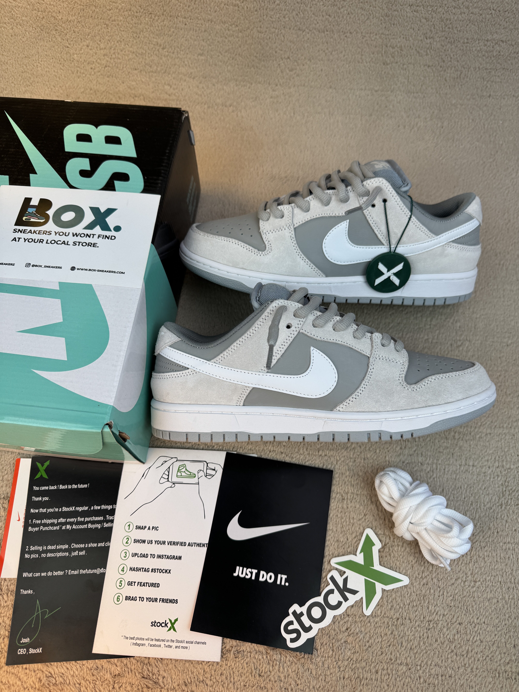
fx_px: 480
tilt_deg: -63.3
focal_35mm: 24
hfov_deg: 56.8
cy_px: 346
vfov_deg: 71.6
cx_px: 260
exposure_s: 1/1151
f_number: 1.78
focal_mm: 6.76
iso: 80
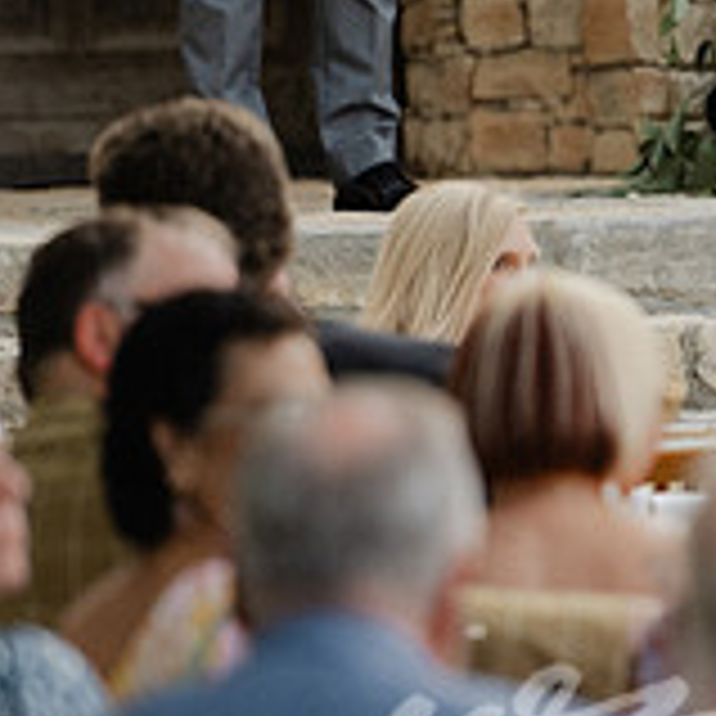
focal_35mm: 557
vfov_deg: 3.1
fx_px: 13035
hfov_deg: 3.1
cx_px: 1211
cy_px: 214
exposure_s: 1/2000
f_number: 2.8
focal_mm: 180
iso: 560
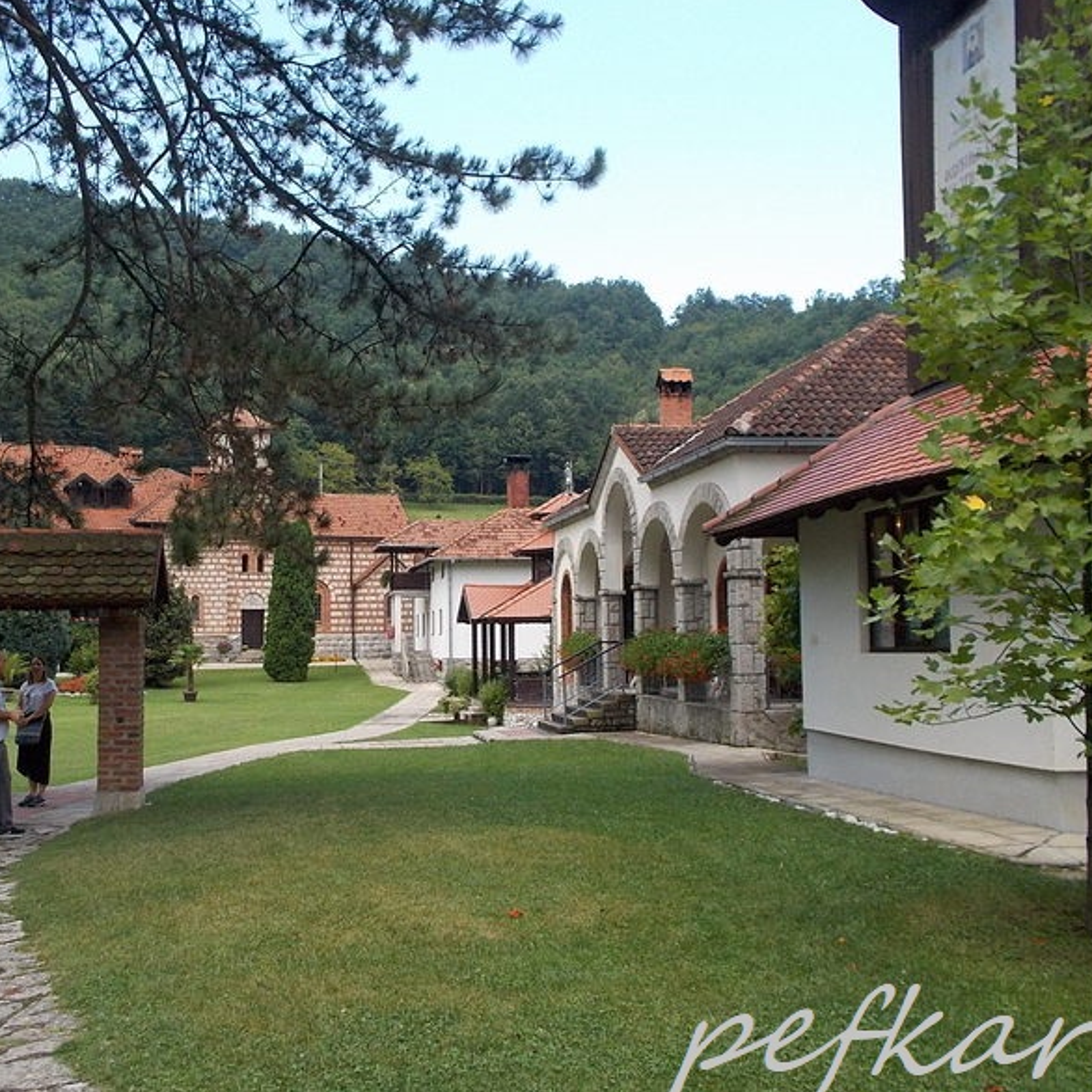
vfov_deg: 47.2
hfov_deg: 46.9
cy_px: 550
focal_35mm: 35
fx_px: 1249
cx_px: 429
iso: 125
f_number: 3.3
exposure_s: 1/250
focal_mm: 4.1
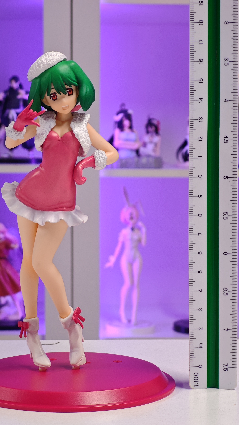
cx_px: 98
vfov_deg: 24.2
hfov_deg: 13.7
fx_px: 992
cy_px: 212
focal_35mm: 88
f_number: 2.4
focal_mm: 7.48
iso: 400
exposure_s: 1/19.5
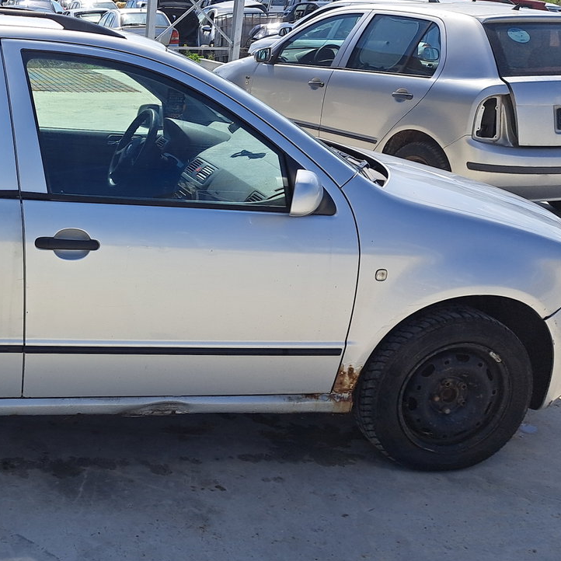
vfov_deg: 36.1
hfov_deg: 33.4
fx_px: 862
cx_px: 16
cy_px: 284
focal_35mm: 47
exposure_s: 1/1570
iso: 50
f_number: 1.8
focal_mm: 5.23
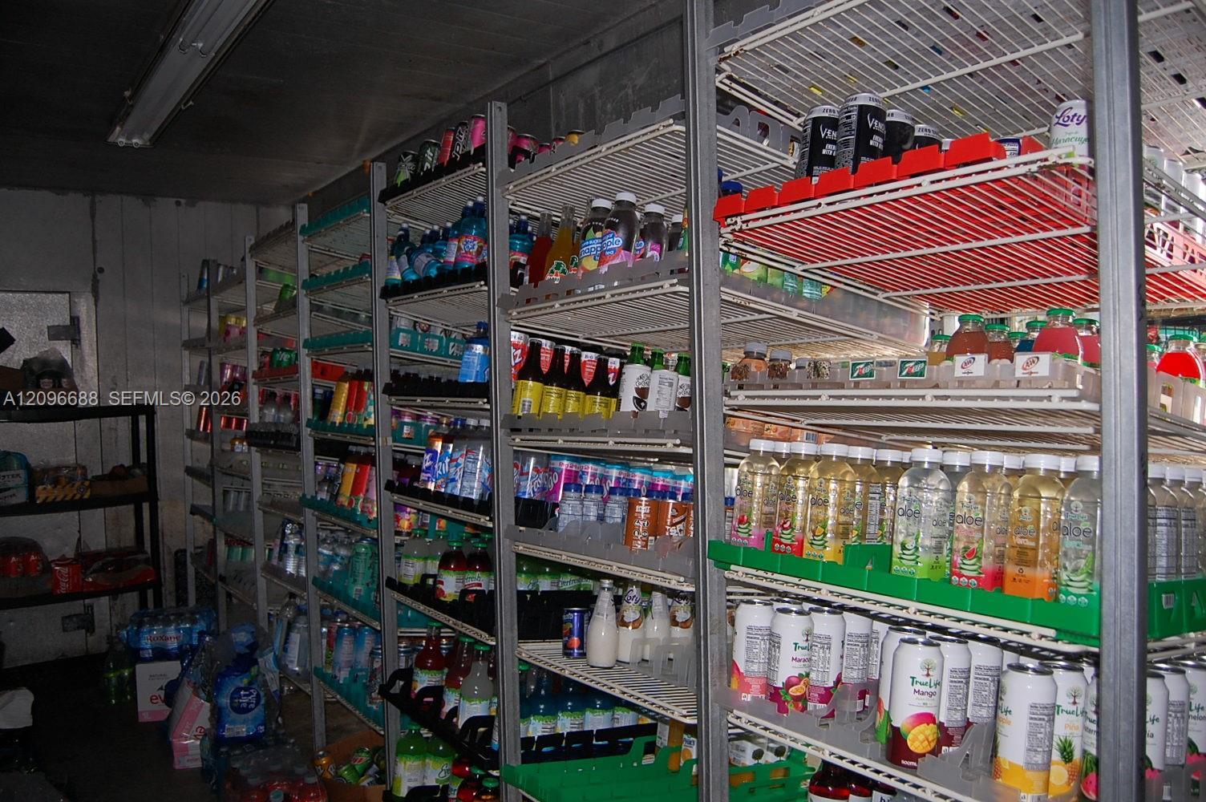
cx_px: 603
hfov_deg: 67.4
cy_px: 401
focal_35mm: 27
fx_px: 904
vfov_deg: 47.8
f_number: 3.5
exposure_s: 1/60
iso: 400
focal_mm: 18
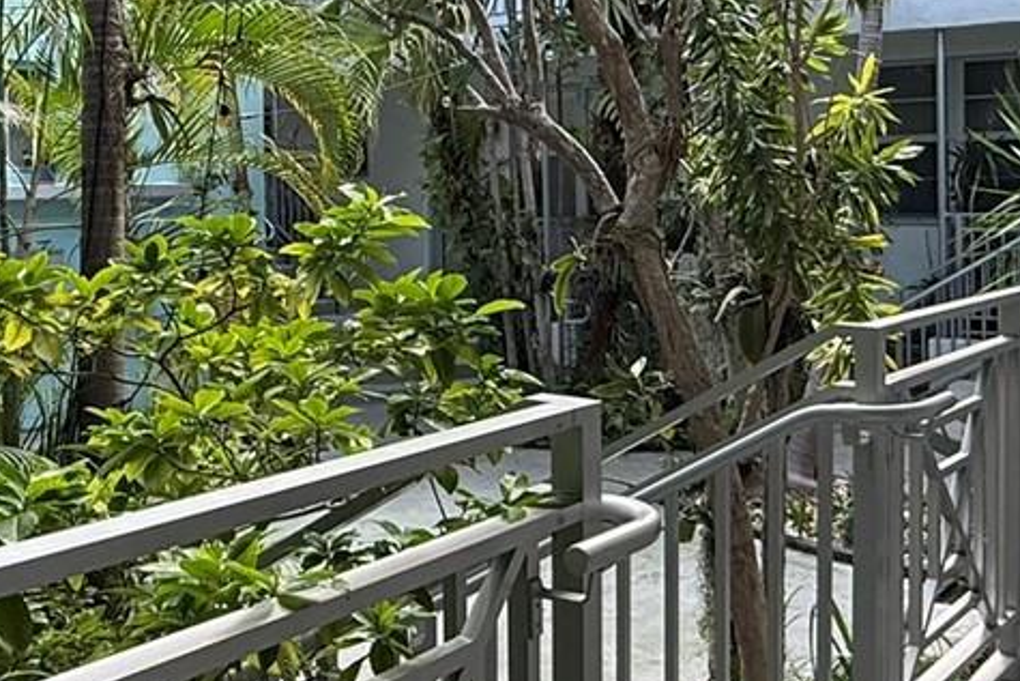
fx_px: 1389
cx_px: 470
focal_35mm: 49
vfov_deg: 27.3
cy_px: 213
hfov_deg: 40.3
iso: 100
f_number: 2.2
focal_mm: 2.22
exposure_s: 1/99
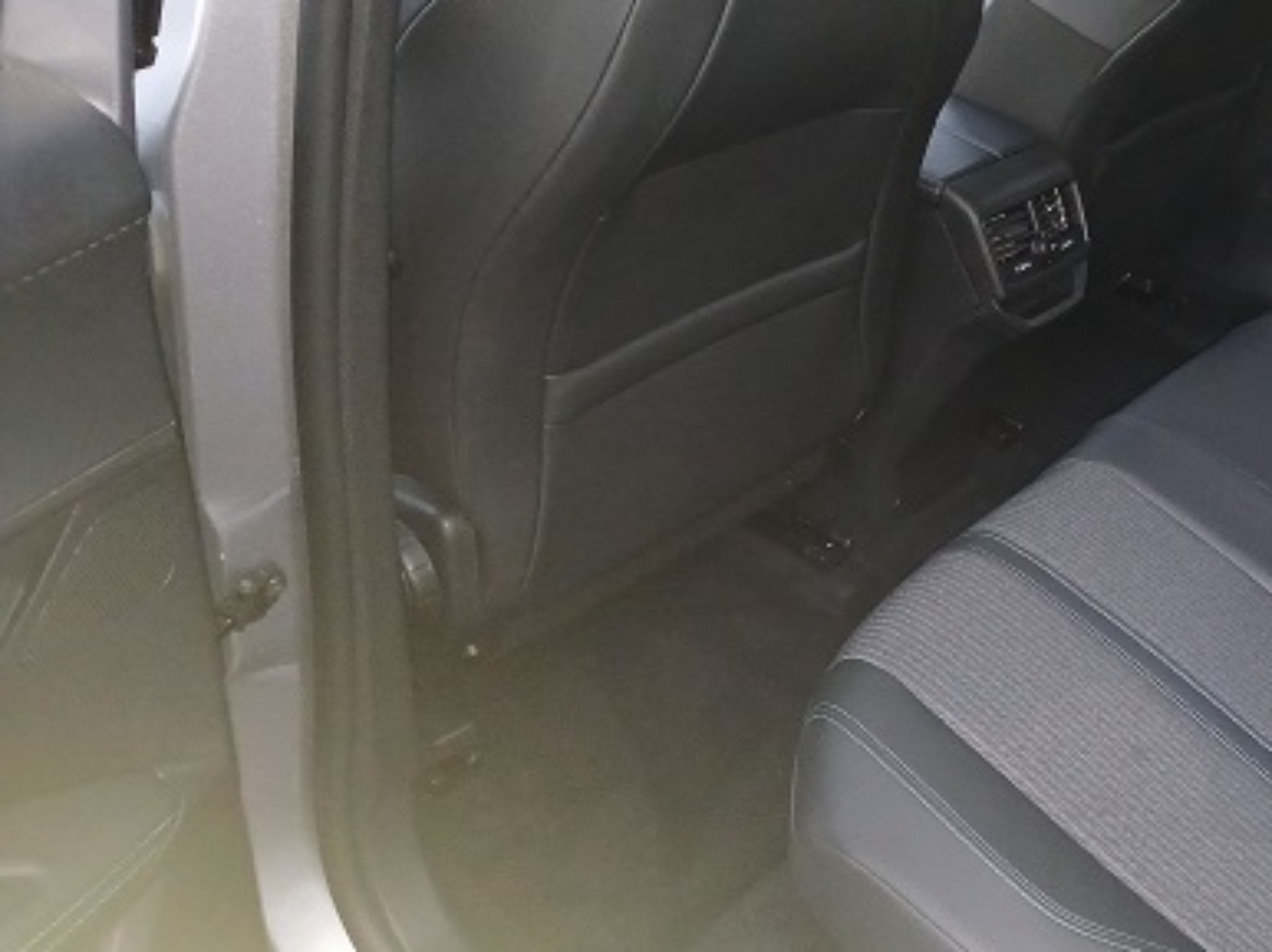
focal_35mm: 42
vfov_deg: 34.0
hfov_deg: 43.1
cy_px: 306
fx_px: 1542
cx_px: 985
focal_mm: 3.98
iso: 500
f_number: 1.8
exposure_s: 1/20
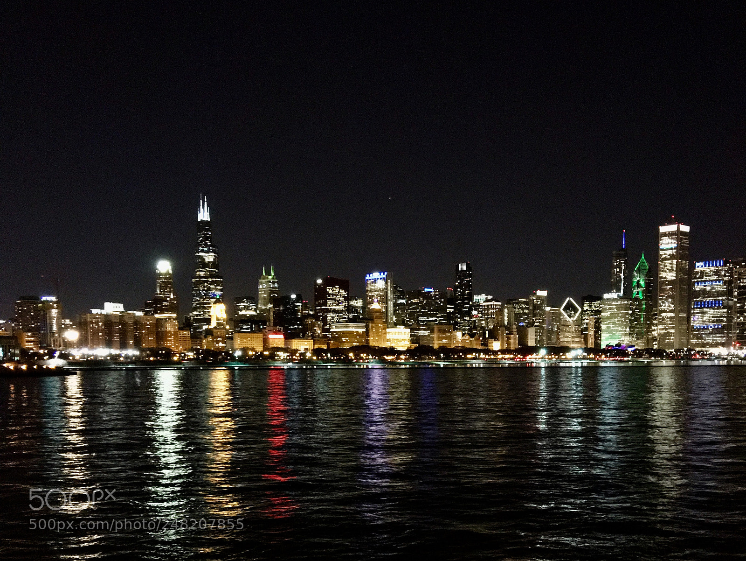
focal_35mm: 29
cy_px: 280
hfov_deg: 61.6
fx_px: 625
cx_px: 373
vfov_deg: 48.3
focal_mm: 4.15
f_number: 2.2
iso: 500
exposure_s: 1/4
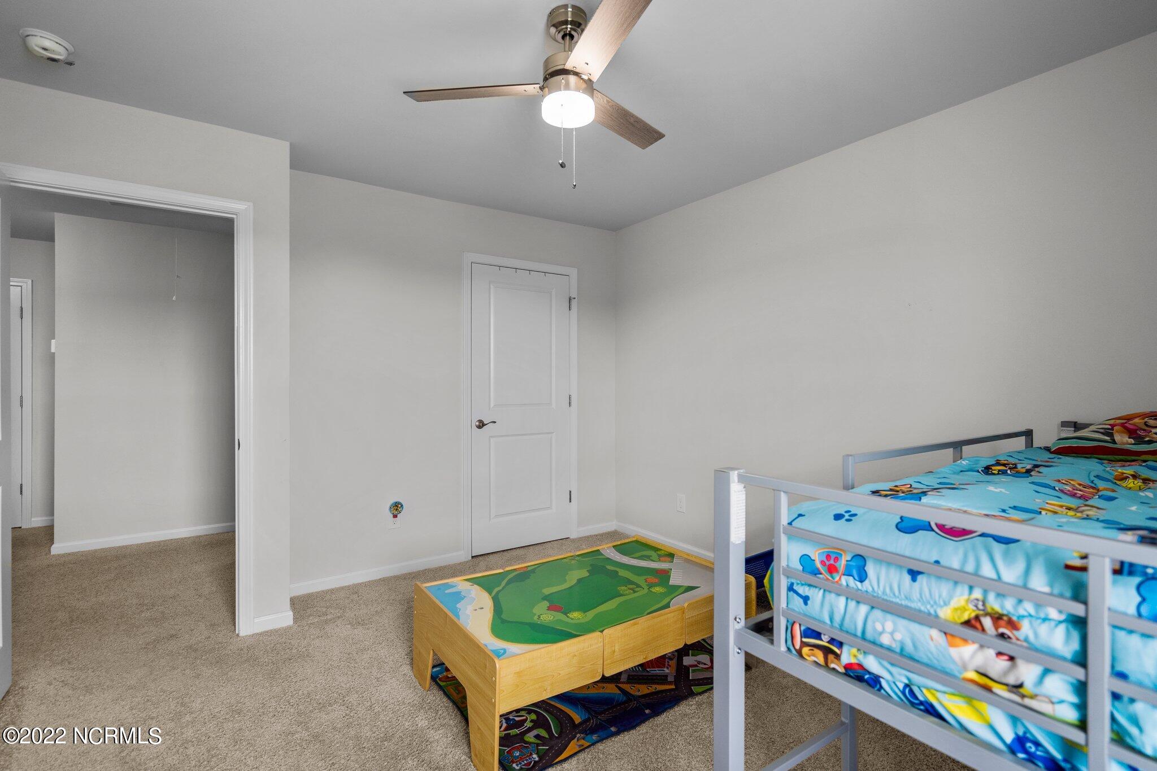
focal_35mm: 16
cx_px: 578
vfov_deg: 73.7
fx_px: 514
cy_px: 386
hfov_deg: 96.7
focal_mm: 16
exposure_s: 1/25
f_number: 4
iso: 200
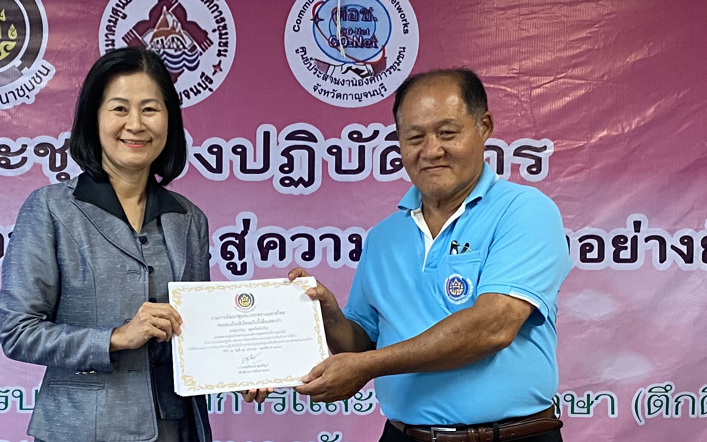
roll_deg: -0.1
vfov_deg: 18.8
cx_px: 197
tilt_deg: -2.1
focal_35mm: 69
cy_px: 314
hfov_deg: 29.4
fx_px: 1330
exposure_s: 1/50
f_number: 1.8
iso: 125
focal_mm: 4.25
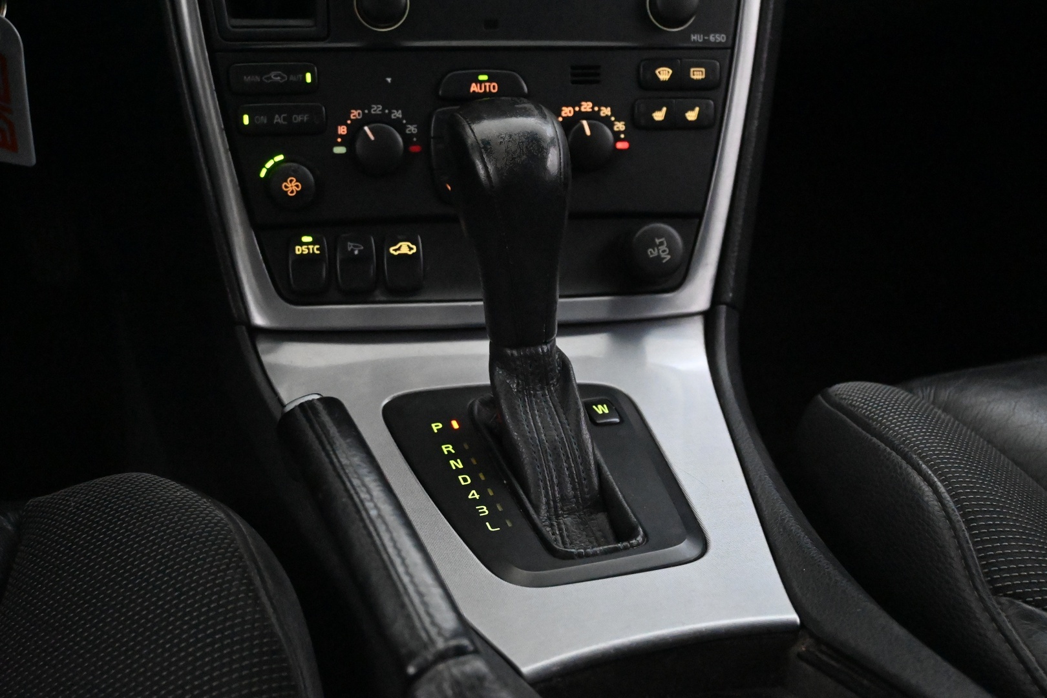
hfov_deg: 43.0
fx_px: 1330
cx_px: 524
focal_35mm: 46
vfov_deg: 29.4
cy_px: 349
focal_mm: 30.5
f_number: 4.8
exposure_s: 1/50
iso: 14400
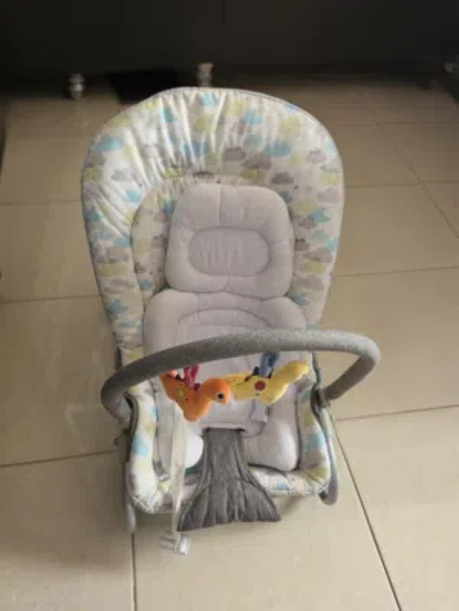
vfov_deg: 73.9
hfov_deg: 58.9
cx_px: 230
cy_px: 306
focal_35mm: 23
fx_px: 407
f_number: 1.4
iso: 500
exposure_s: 1/101
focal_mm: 6.5
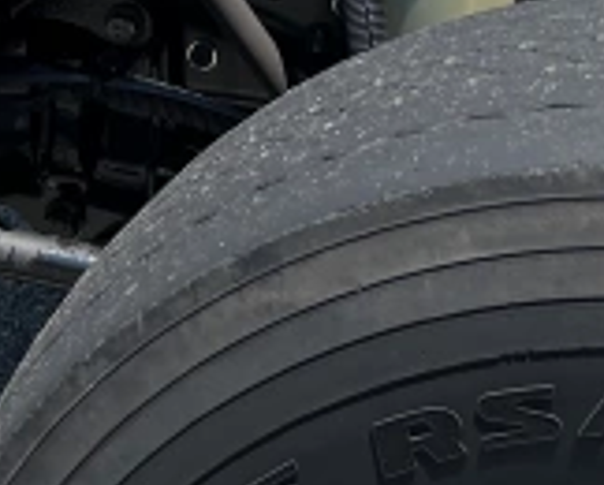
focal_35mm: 125
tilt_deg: -16.6
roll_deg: -3.5
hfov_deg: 15.4
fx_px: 2237
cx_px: 328
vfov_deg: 11.5
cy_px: -381
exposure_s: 1/2165
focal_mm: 5.7
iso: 50
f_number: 1.5
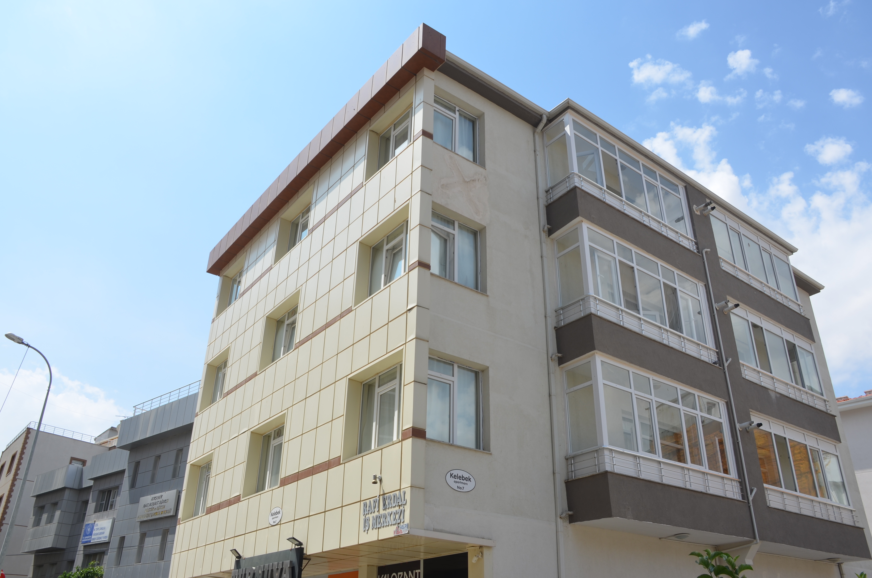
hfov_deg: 62.0
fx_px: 725
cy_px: 289
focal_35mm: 30
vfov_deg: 43.4
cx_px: 436
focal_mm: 20
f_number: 8
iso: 100
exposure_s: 1/250
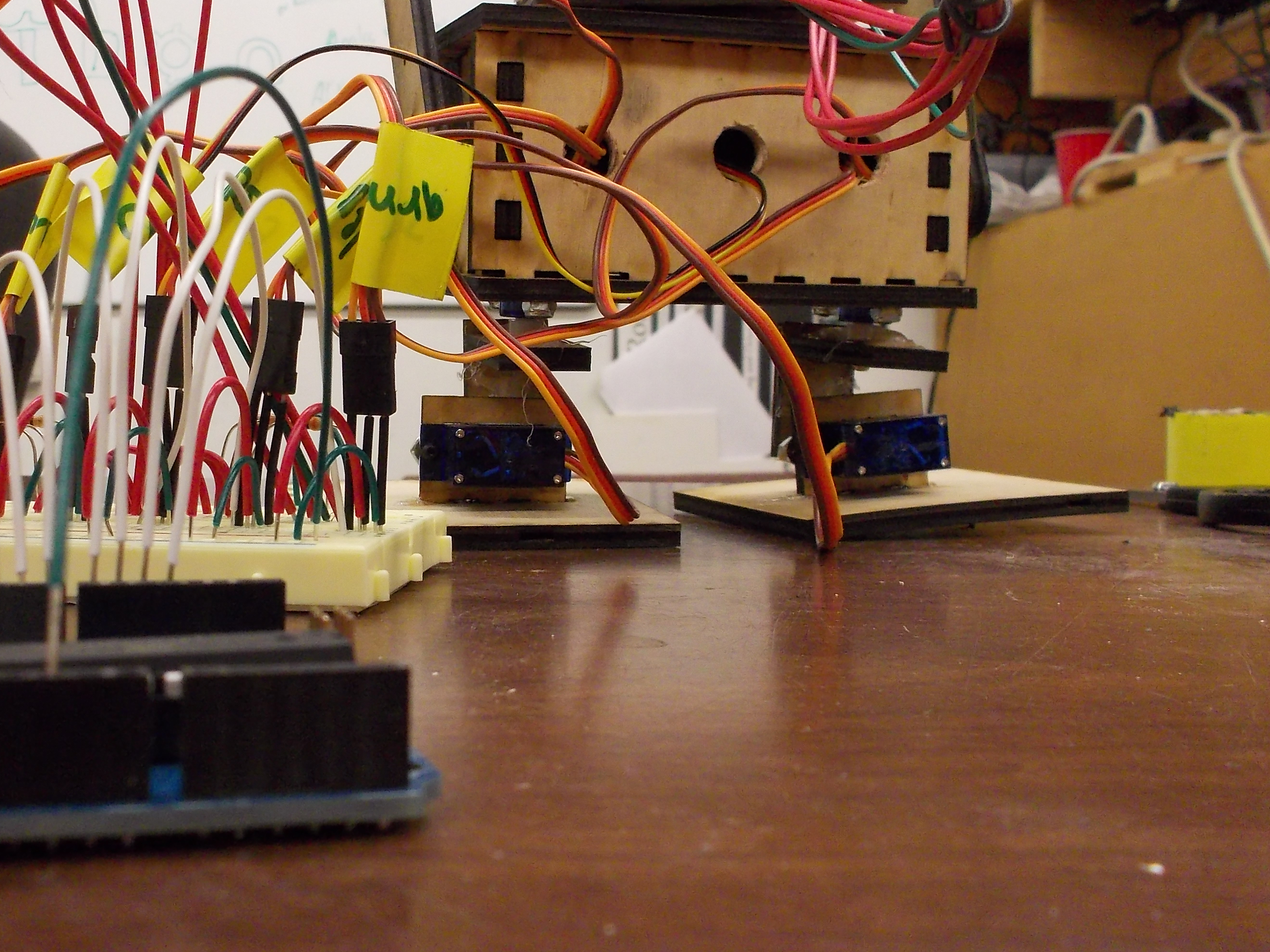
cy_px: 426
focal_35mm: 40
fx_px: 1468
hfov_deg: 46.0
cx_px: 419
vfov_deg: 35.9
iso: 250
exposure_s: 1/25
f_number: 3.3
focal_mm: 4.1
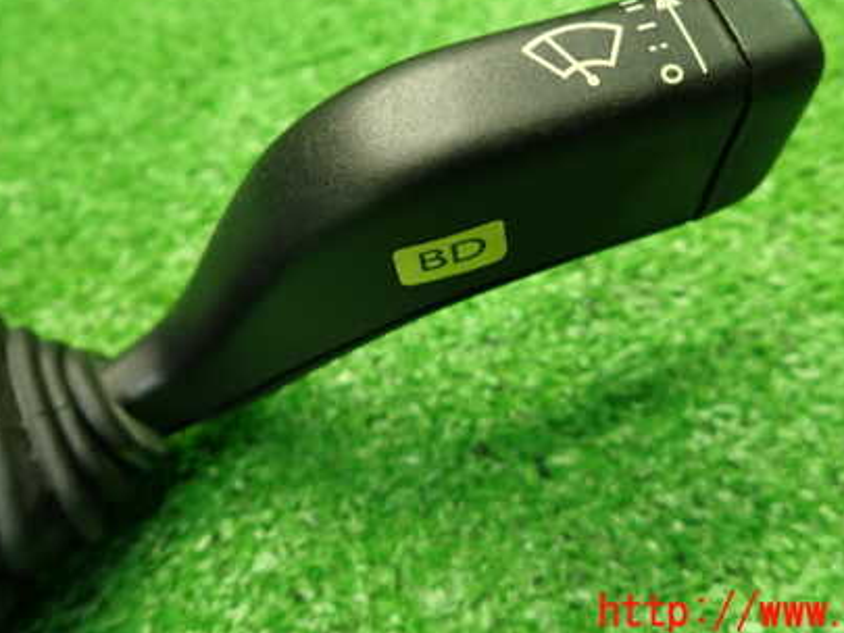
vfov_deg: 37.9
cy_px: 171
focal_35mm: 37
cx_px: 444
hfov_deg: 50.1
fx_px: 902
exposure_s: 1/30
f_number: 2
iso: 250
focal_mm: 4.5
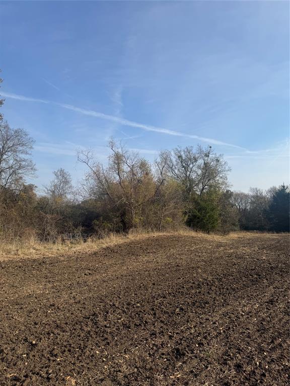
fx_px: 268
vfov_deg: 71.6
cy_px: 193
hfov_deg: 56.8
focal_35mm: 24
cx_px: 145
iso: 80
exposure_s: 1/4608
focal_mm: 6.76
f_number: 1.78
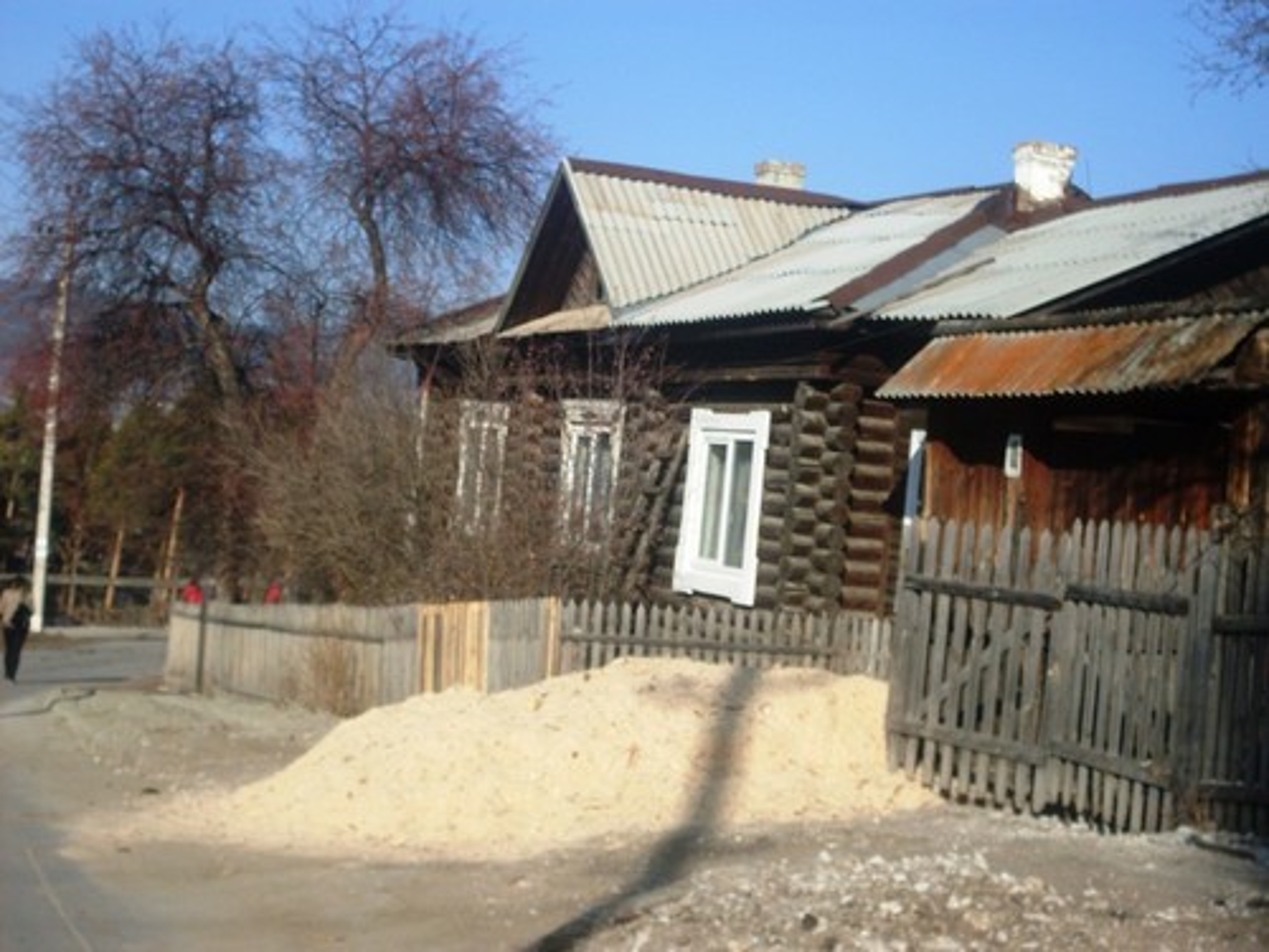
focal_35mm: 71
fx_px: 2603
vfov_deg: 20.7
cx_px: 634
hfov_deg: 27.4
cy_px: 476
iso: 80
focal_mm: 11.7
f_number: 3.7
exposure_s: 1/1000
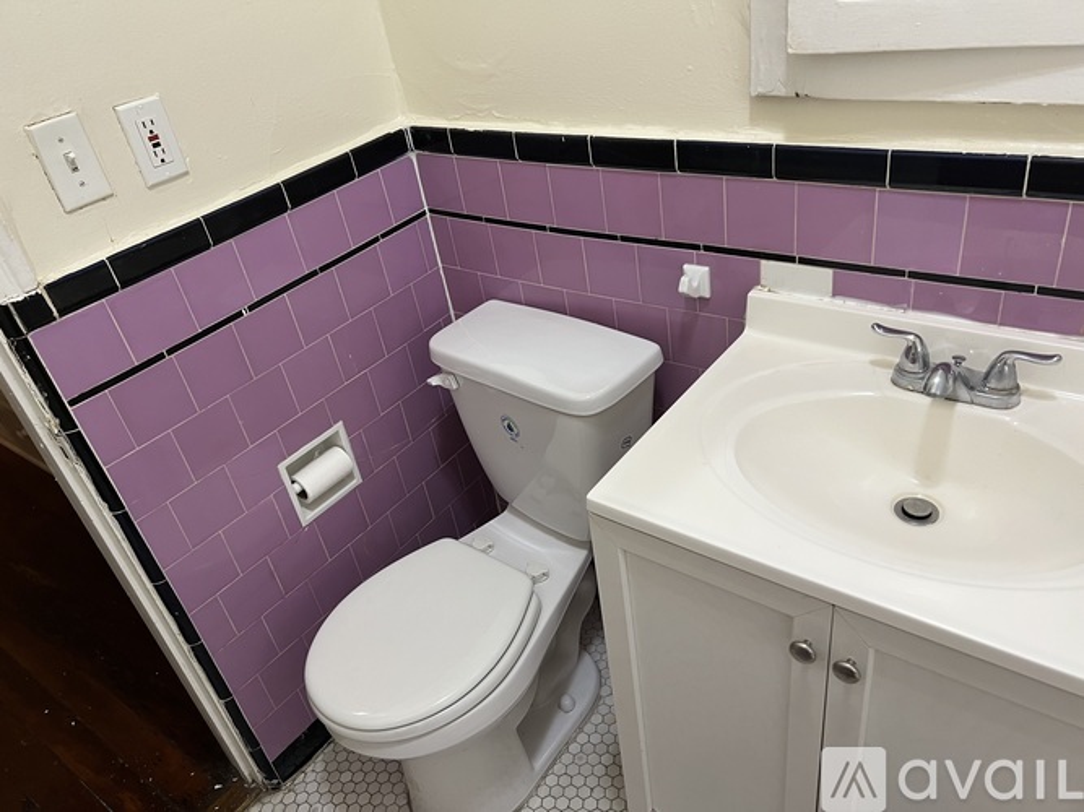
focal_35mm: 26
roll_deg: +9.7
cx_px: 542
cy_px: 406
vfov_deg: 53.0
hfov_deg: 67.3
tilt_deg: -33.4
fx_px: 814
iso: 125
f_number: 1.5
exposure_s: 1/60
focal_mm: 5.7
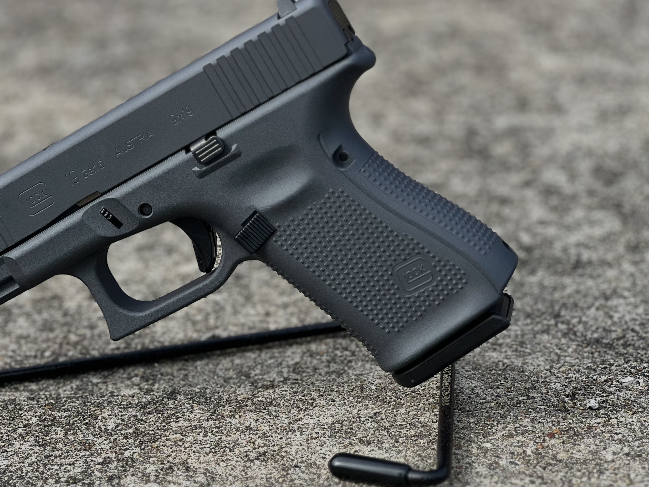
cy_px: 281
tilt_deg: -15.1
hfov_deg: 17.2
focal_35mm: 114
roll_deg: +4.3
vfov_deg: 13.0
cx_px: 200
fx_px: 2138
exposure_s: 1/261
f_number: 2.8
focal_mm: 9
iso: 25
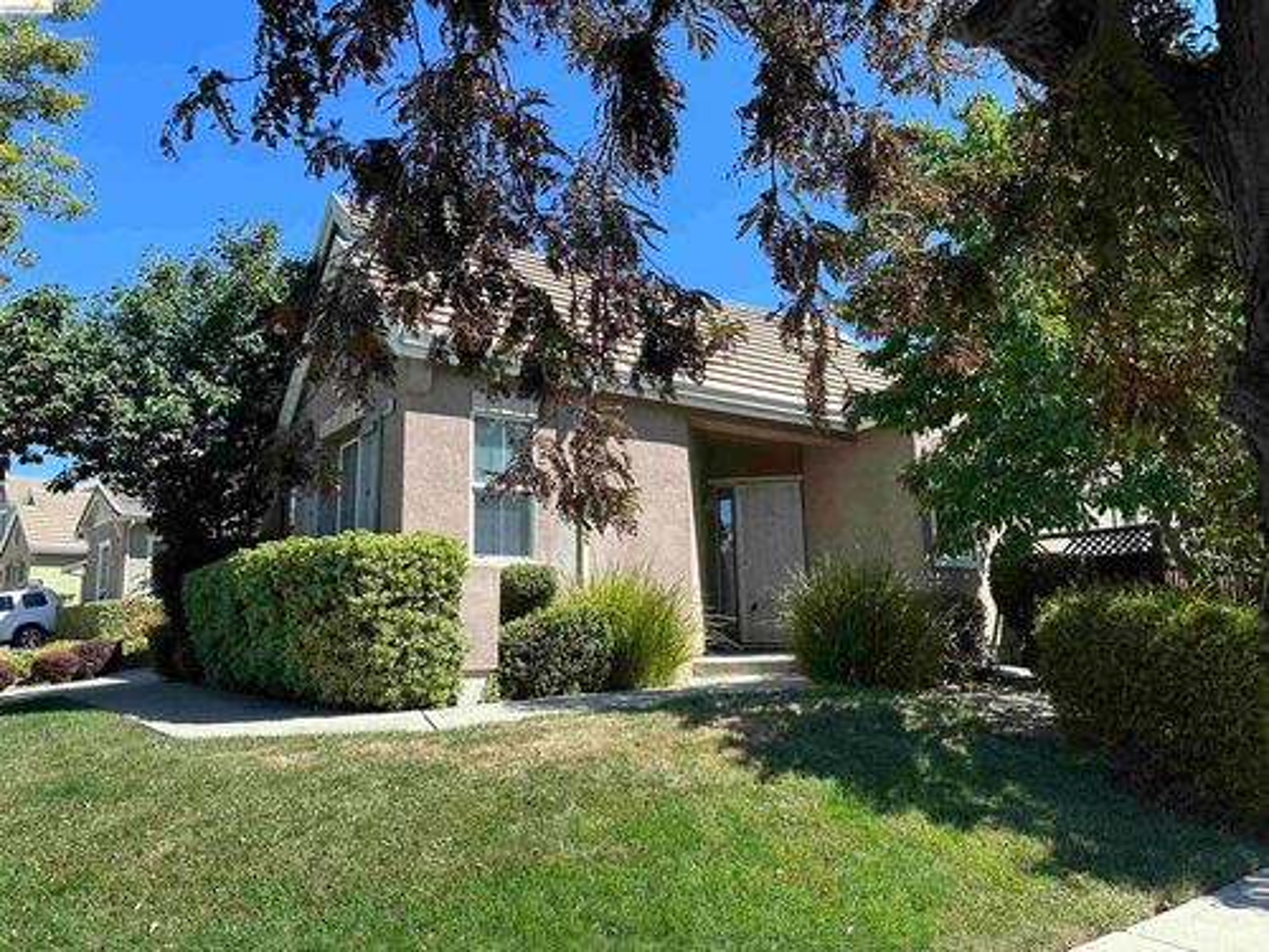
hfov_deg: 71.6
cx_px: 634
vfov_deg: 56.8
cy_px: 476
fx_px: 880
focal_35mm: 24
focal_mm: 6.86
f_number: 1.78
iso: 80
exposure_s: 1/1721
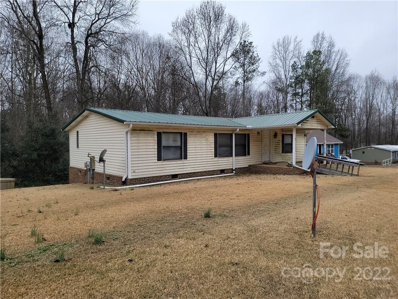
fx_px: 276
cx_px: 199
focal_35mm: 24
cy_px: 150
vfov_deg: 56.8
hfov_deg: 71.6
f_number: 1.8
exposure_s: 1/265
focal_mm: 6.7
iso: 16
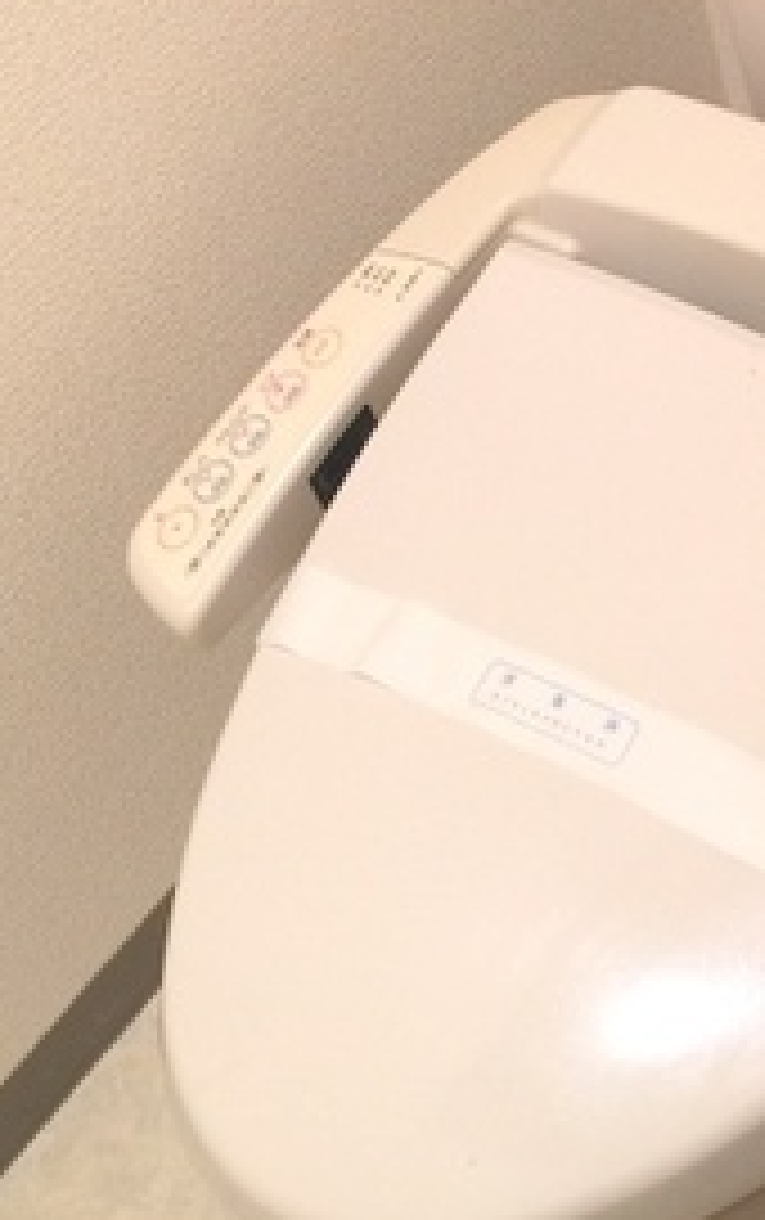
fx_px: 2262
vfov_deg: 29.3
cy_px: 207
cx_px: 738
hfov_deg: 18.8
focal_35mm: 68
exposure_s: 1/15
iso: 32
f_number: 2.2
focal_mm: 4.15
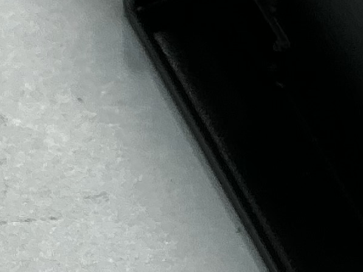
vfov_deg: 7.4
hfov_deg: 10.1
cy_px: -167
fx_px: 2054
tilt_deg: -52.1
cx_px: 179
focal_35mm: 196
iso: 20
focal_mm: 3
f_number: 1.8
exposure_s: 1/171
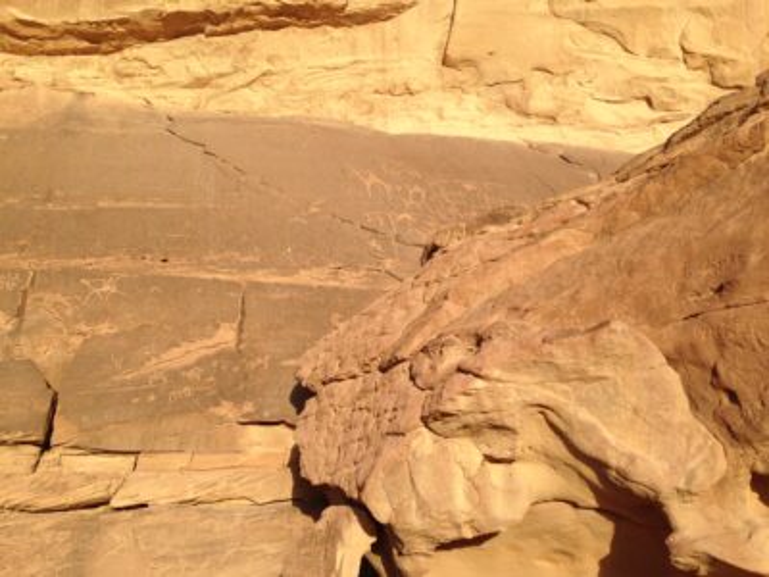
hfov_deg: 55.4
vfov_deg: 42.9
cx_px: 384
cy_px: 288
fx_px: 733
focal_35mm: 33
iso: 50
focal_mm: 4.12
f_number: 2.4
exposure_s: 1/1391
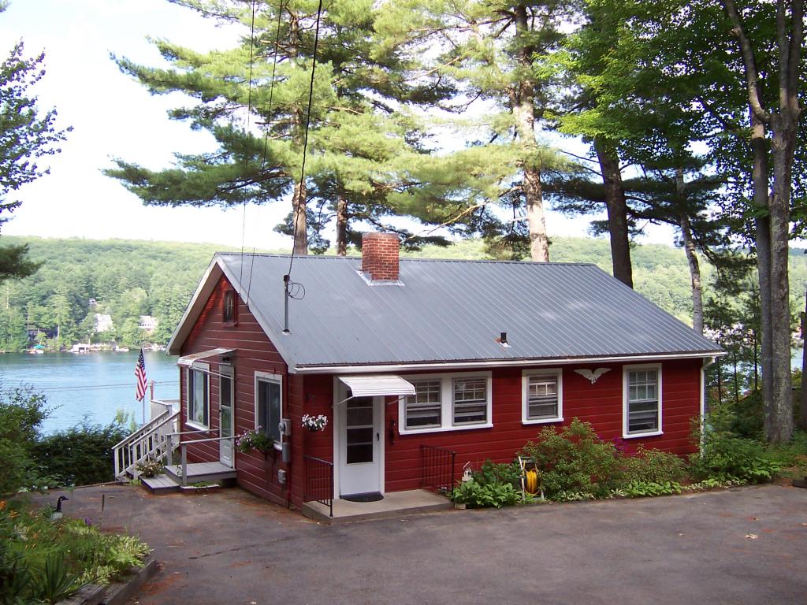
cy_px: 302
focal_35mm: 36
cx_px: 404
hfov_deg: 51.4
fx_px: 839
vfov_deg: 39.7
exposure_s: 1/180
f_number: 3.4
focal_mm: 5.6
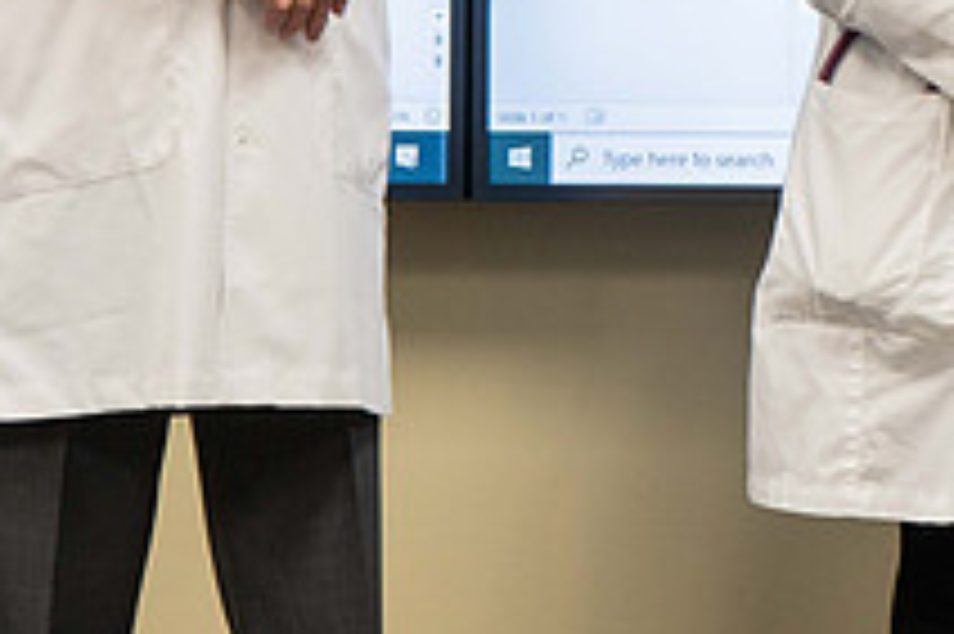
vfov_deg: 9.8
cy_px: -133
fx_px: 3628
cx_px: 999
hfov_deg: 14.7
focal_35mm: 137
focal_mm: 50
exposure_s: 1/160
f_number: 4.5
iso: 1250
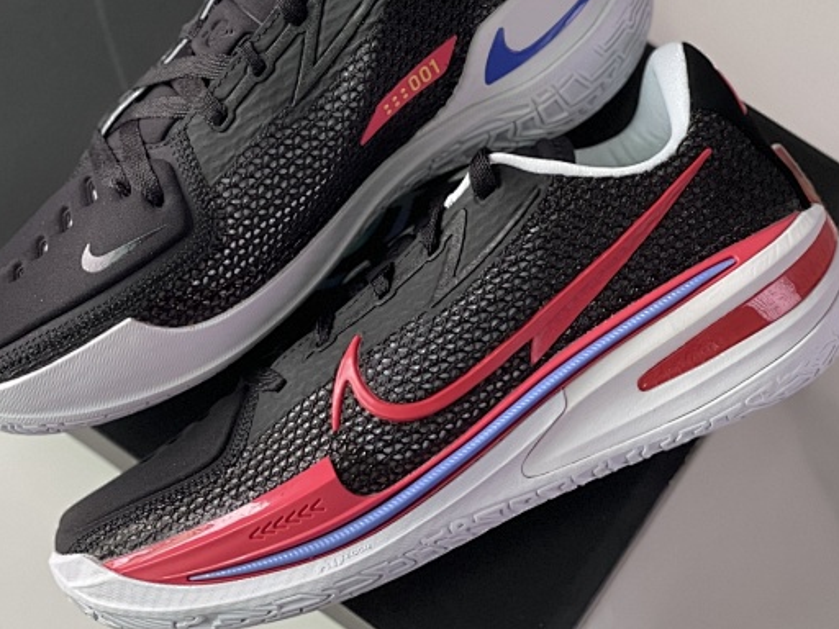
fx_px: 2424
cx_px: 415
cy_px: 203
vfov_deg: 14.8
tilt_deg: -74.6
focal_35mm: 100
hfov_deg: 19.6
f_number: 2.2
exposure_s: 1/121
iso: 160
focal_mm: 7.5
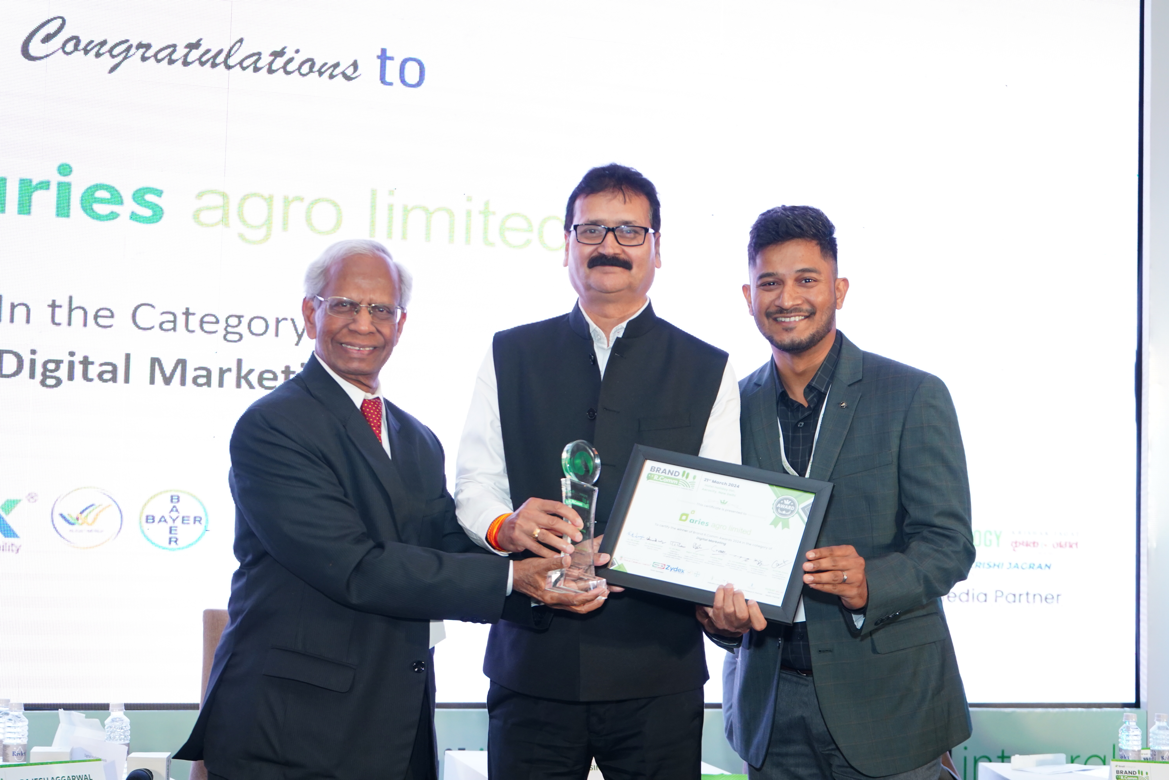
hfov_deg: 33.9
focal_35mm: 59
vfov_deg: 23.0
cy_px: 390
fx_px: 1916
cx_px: 584
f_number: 5
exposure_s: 1/100
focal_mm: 59
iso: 1600
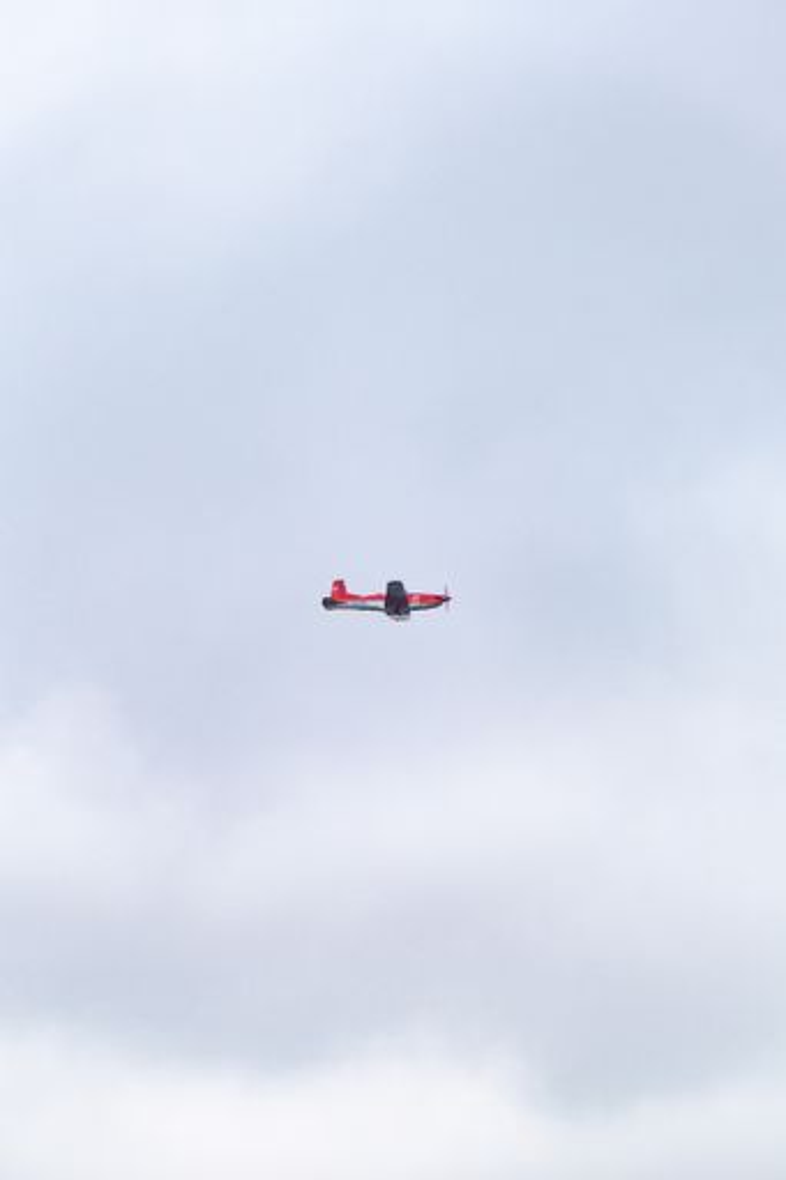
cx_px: 393
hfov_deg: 16.4
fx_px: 2720
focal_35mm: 83
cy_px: 590
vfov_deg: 24.5
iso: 200
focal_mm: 55
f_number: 4.5
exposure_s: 1/640
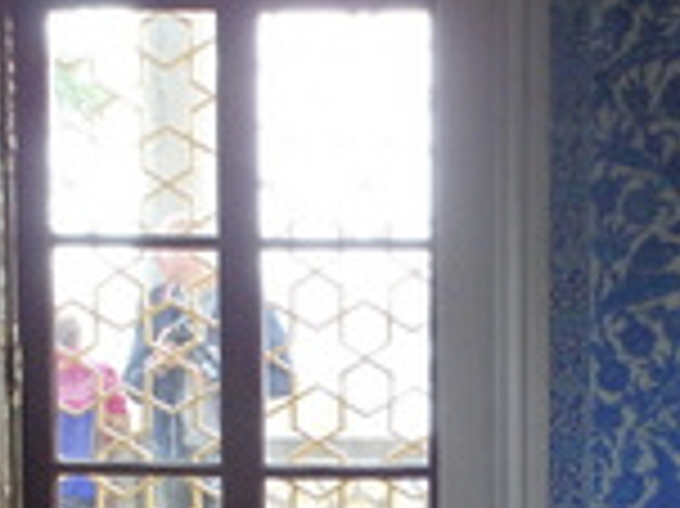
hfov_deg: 20.7
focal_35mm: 93
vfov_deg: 15.6
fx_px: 1825
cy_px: 506
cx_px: 617
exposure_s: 1/30
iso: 320
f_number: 3.9
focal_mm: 5
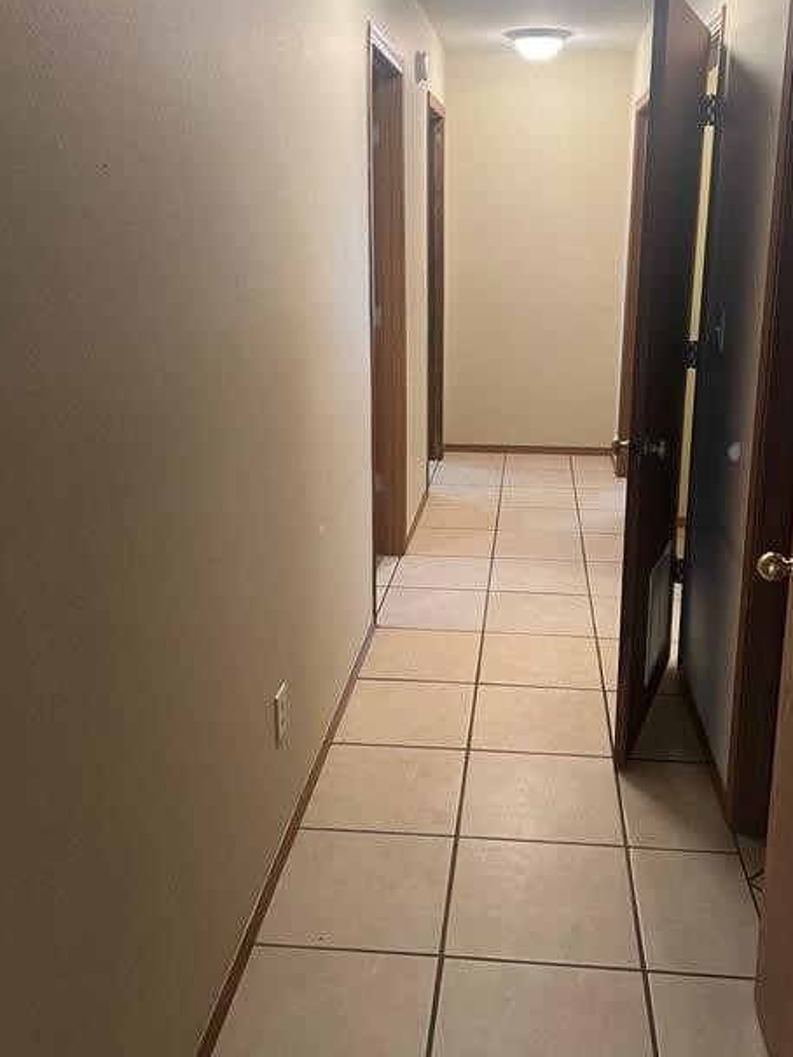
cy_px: 456
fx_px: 1008
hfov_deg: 42.9
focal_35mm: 33
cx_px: 445
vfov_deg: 55.2
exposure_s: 1/60
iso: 250
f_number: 1.5
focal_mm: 5.7
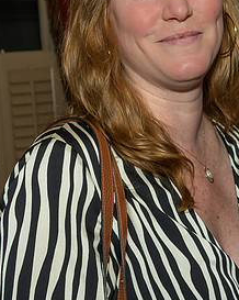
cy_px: 128
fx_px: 1186
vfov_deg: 14.4
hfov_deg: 11.3
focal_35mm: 134
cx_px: 261
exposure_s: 1/250
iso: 500
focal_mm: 32
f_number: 7.1
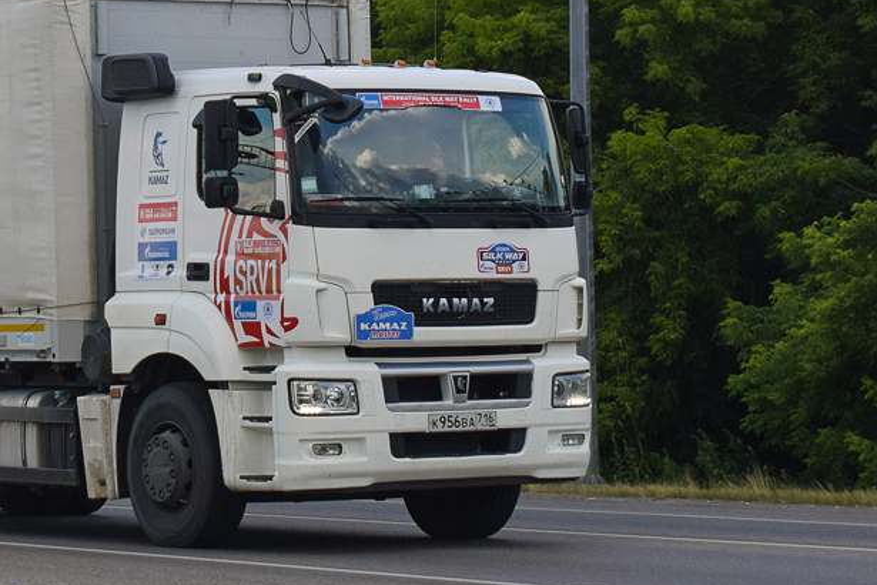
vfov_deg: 11.7
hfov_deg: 17.4
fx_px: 2850
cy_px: 100
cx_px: 183
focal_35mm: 117
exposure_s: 1/800
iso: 400
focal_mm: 40
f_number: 6.3
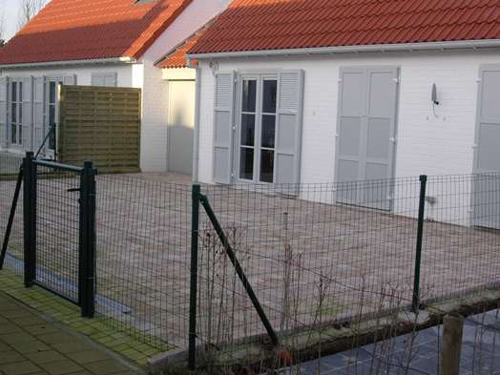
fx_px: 751
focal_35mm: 52
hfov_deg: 36.8
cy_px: 188
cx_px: 250
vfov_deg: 28.0
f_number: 3.1
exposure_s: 1/406
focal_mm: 7.9
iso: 70
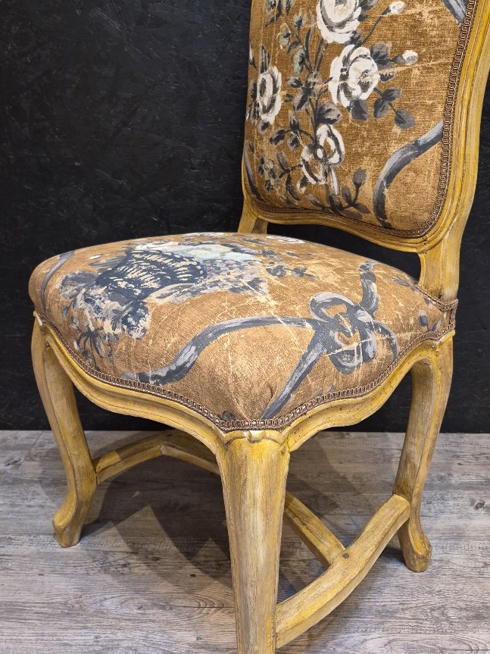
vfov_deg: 56.8
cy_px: 319
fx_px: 604
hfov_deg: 44.1
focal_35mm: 32
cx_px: 275
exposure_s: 1/100
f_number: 1.8
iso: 640
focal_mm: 5.4
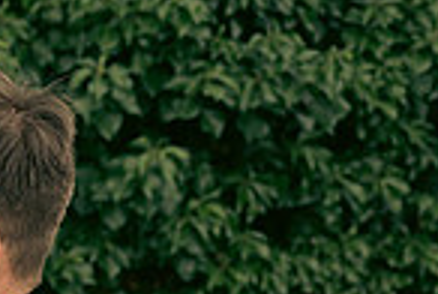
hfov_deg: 9.4
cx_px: -375
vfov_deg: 6.6
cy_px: 502
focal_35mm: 206
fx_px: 2511
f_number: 3.5
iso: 125
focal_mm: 35
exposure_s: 1/400
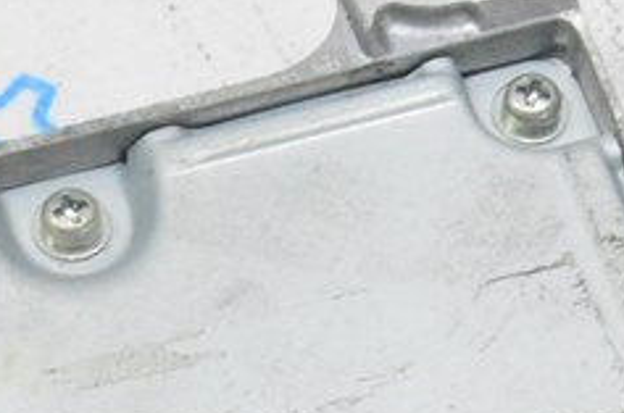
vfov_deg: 6.0
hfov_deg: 9.1
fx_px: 3930
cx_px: 345
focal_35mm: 227
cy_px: 546
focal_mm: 35
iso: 6400
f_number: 20
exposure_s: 1/15
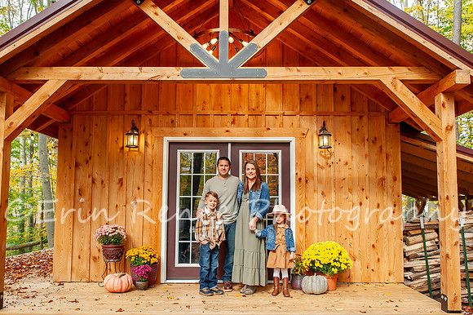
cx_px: 247
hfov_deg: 63.2
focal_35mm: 29
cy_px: 175
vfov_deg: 44.4
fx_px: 385
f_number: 5.6
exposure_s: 1/160
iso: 500
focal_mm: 26
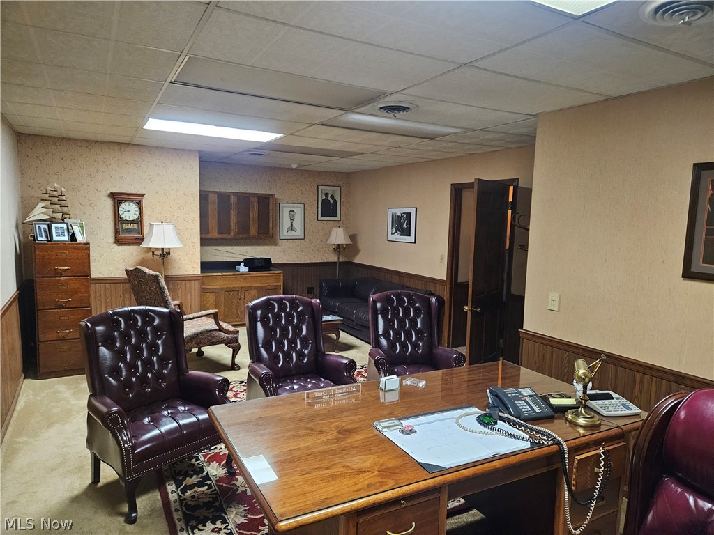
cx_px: 357
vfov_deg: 58.9
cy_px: 268
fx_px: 474
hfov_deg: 73.9
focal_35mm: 23
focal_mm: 5.4
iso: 1000
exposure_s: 1/60
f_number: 1.8
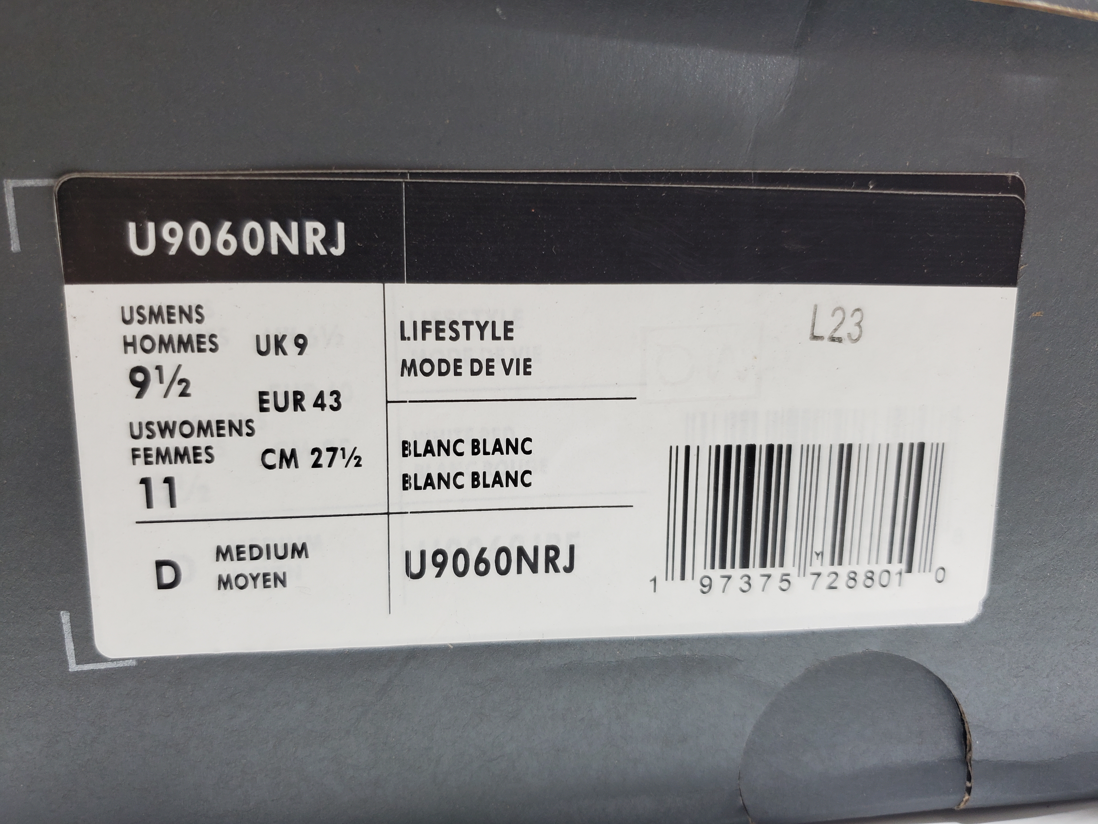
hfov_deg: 67.3
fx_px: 825
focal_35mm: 26
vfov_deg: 53.1
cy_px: 412
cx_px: 549
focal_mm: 4.3
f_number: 1.5
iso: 50
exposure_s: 1/100
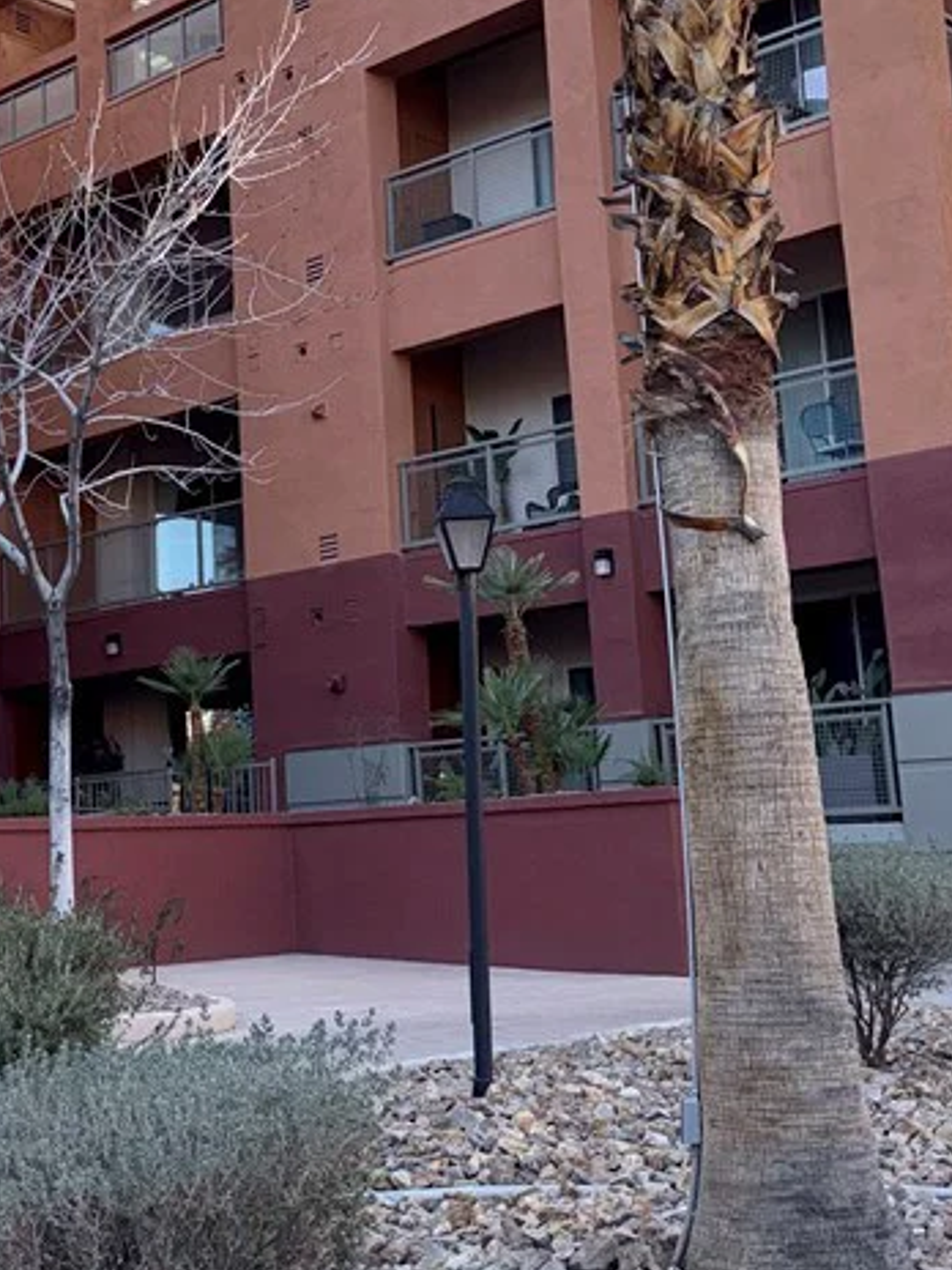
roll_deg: +2.5
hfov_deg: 27.3
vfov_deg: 36.0
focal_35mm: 53
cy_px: 504
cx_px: 279
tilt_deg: +10.1
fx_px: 1943
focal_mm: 6.76
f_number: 1.78
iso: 50
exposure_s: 1/1032
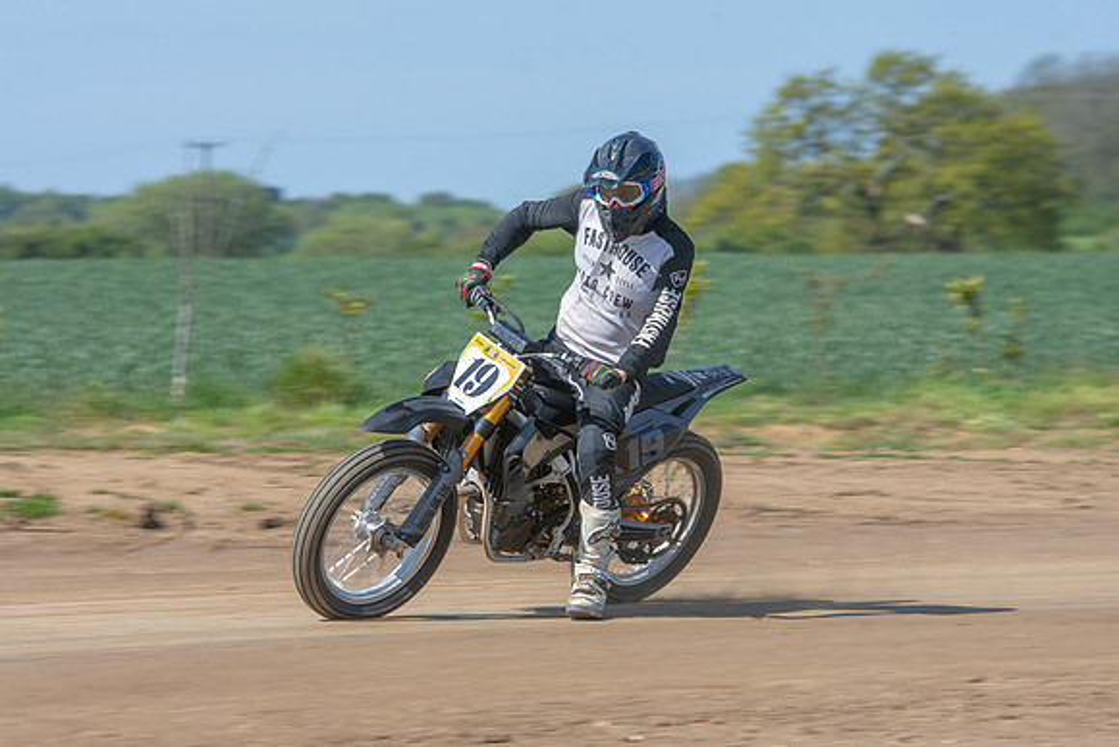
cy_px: 374
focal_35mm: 300
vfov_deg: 4.6
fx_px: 9327
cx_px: 560
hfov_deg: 6.9
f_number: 8
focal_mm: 200
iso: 200
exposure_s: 1/250
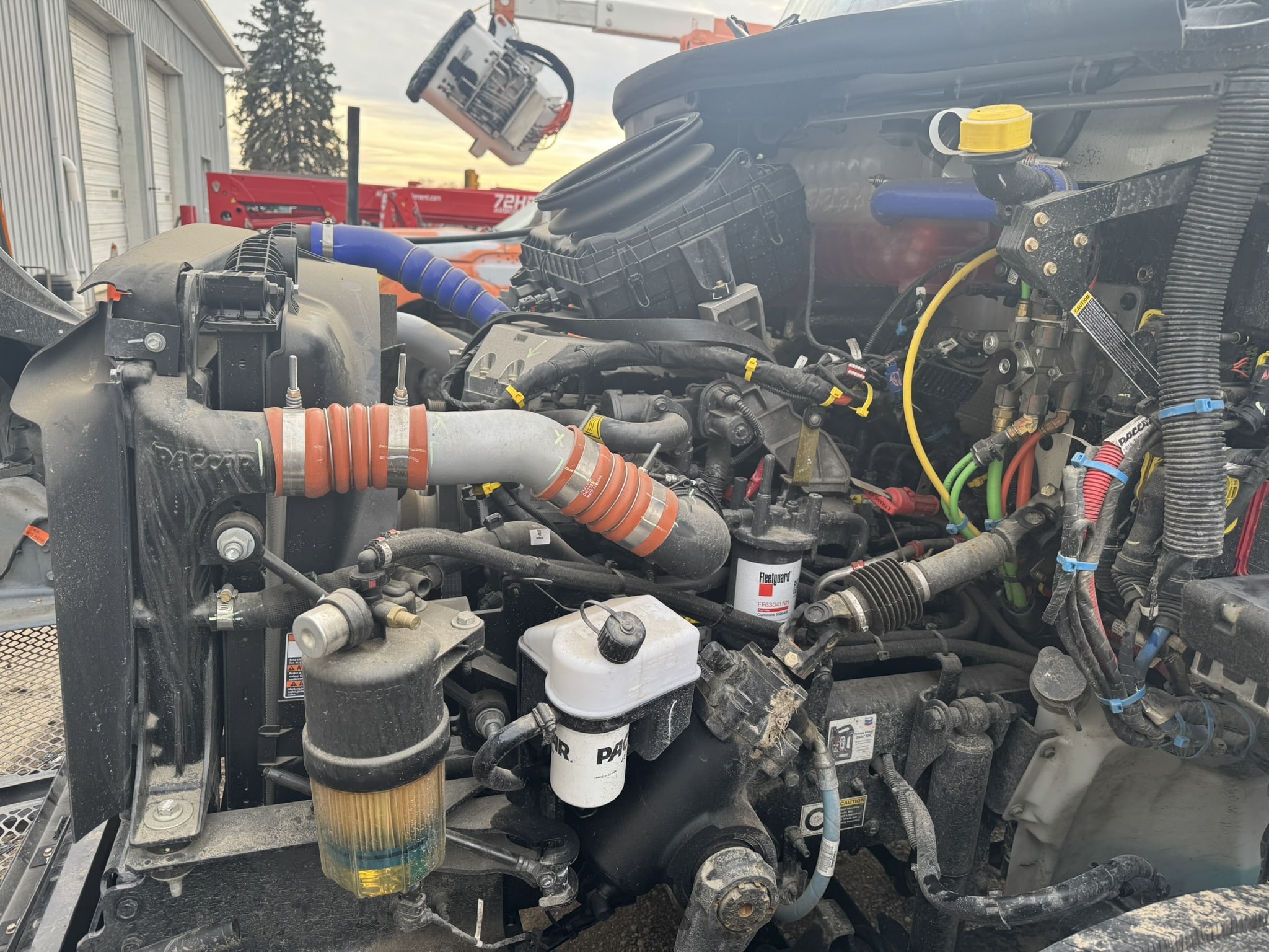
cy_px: 476
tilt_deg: -15.6
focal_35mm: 24
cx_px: 634
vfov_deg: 56.8
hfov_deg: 71.6
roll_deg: -3.2
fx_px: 880
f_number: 1.78
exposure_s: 1/194
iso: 64
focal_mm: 6.76
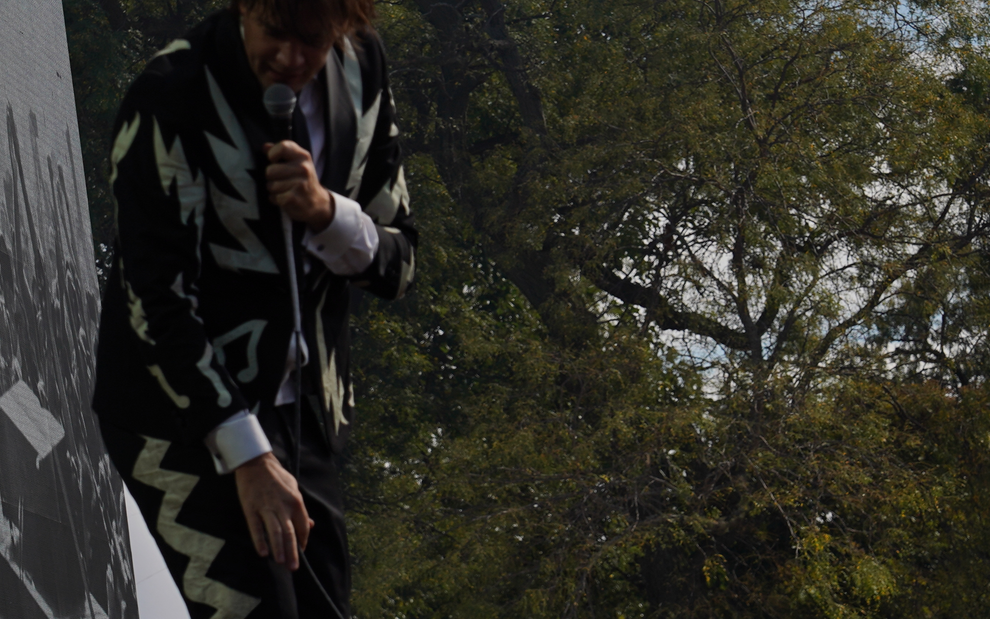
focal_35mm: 235
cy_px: 297
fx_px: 6341
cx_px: 434
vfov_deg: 5.6
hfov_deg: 8.9
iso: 100
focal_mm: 105
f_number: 8
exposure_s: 1/640
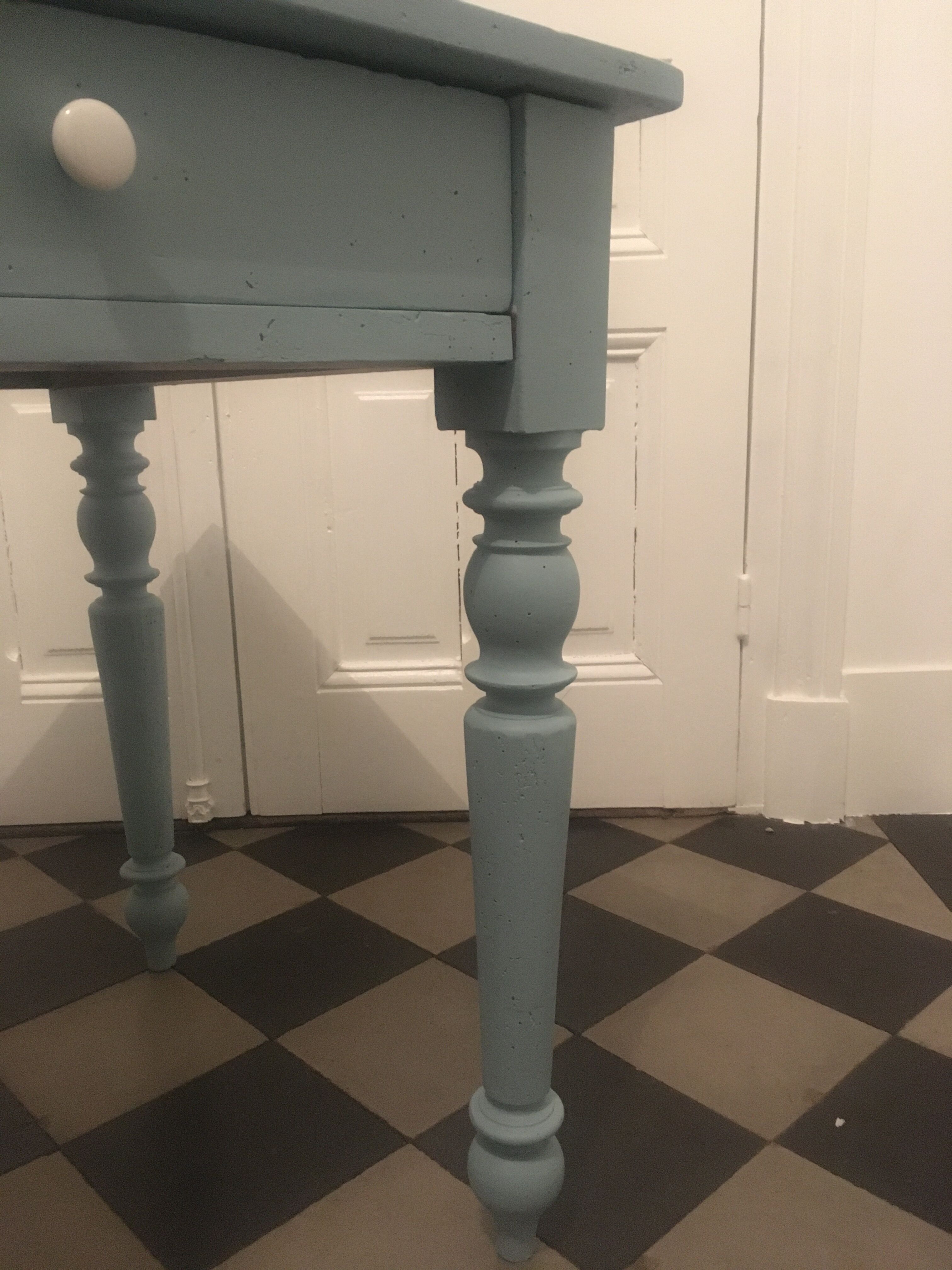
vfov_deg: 61.7
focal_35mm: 29
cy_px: 635
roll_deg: +2.4
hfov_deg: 48.2
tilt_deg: -13.4
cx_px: 476
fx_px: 1063
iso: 320
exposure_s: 1/17
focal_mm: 4.15
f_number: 2.2
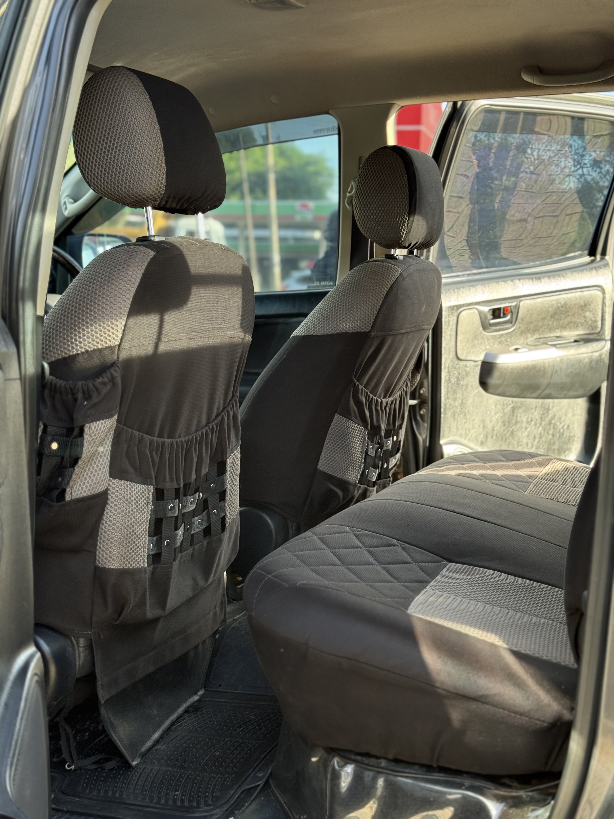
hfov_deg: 30.3
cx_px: 307
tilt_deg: -5.9
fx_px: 1135
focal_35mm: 48
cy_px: 410
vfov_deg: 39.7
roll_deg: -1.9
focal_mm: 6.76
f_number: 1.78
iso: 80
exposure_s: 1/230
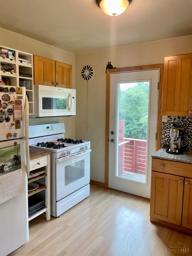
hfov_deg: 53.1
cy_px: 128
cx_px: 96
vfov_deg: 67.3
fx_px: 192
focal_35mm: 26
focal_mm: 4.2
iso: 80
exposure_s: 1/120
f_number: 1.6
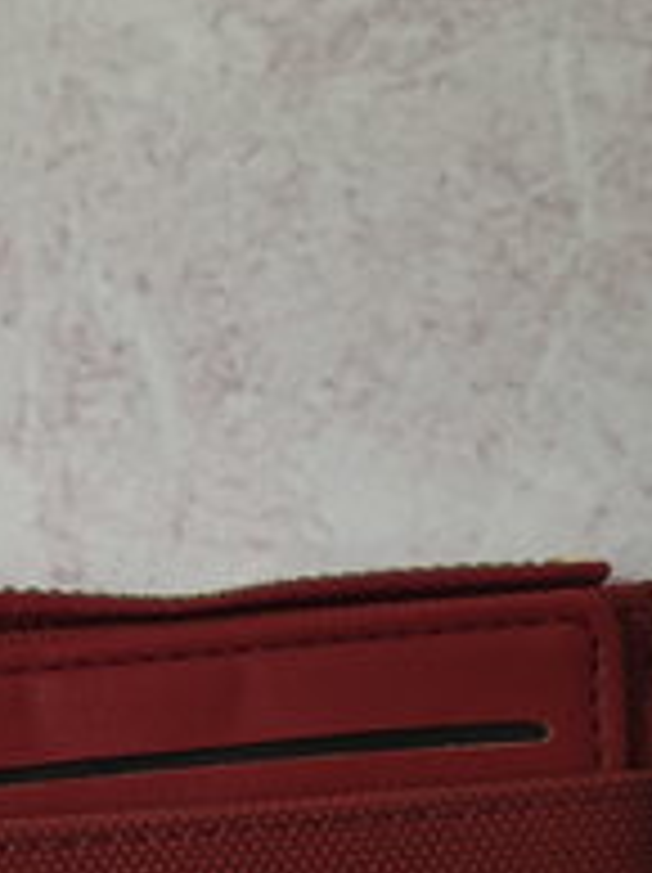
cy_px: 898
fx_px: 1661
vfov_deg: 27.5
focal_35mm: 66
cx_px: 153
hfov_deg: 22.0
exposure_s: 1/50
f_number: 1.8
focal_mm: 5.56
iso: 612
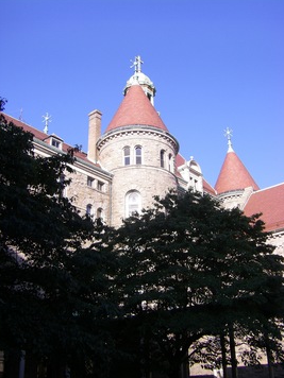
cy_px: 191
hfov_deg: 36.8
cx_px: 145
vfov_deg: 47.9
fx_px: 427
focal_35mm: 39
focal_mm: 6.3
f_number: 3.5
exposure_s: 1/250
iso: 64
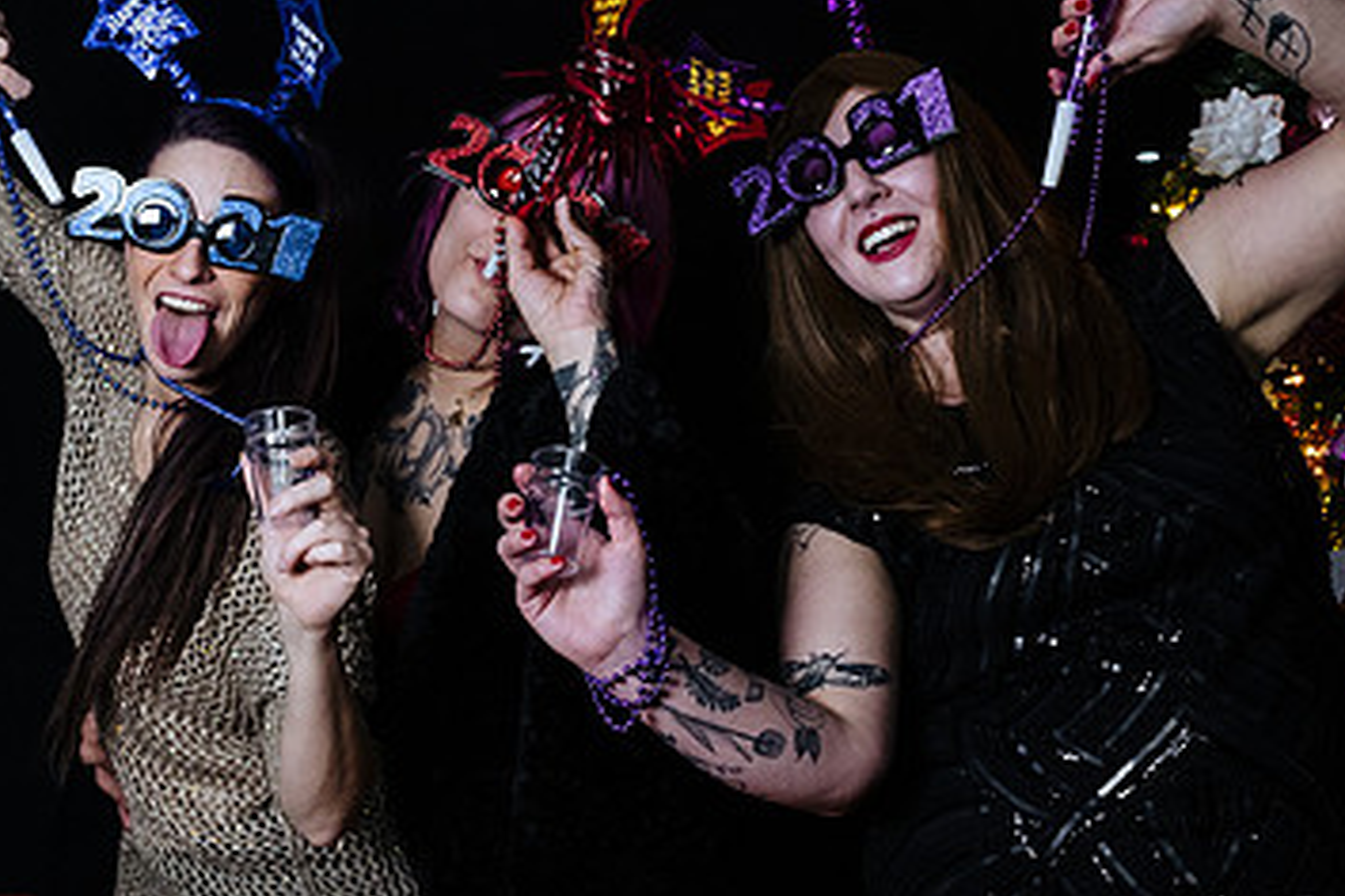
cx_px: 623
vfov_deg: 24.6
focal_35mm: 55
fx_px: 2055
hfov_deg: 36.2
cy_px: 397
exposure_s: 1/100
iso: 200
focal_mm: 20.6
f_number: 4
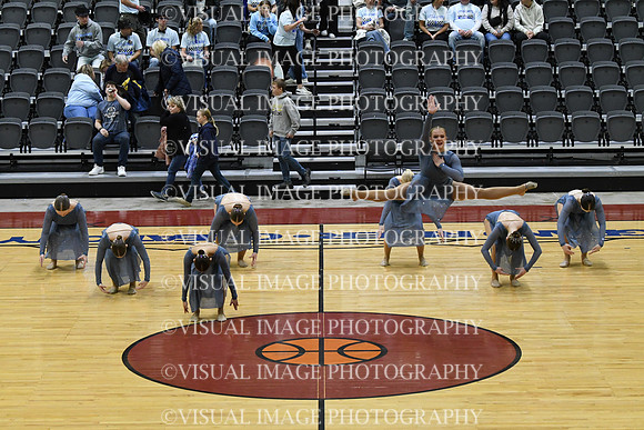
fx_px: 1879
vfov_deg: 13.0
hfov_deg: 19.5
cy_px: 215
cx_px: 322
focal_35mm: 105
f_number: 4
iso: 5000
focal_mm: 70
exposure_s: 1/500
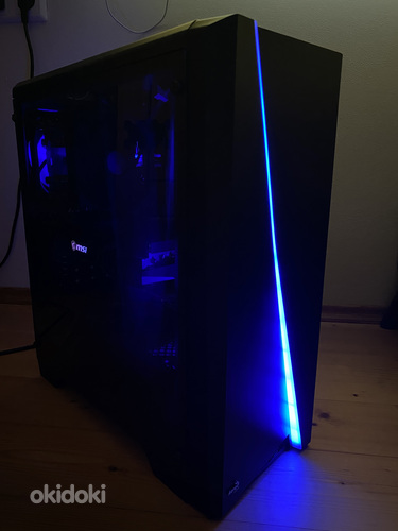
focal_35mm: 26
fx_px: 399
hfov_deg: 53.1
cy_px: 266
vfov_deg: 67.3
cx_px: 199
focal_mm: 4.25
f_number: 1.8
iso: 1000
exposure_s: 1/30
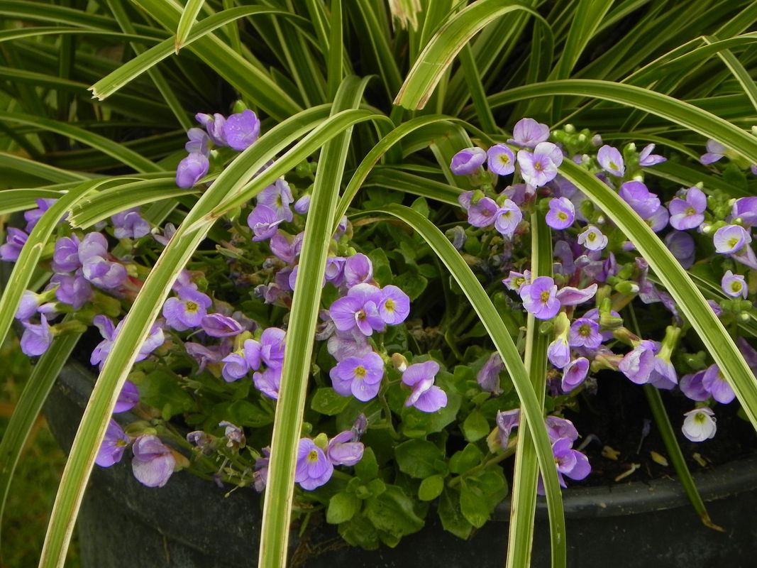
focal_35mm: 337
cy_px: 284
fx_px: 7369
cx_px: 378
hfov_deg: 5.9
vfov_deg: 4.4
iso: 160
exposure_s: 1/200
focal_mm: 59.9
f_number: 5
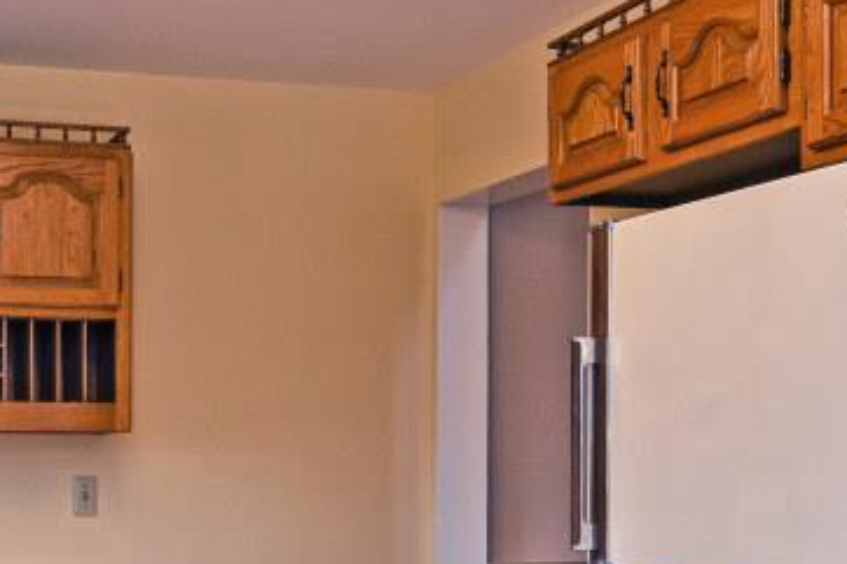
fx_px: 1364
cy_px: 447
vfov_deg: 23.0
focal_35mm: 58
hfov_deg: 32.8
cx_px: 89
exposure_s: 1/125
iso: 200
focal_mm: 14
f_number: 5.6
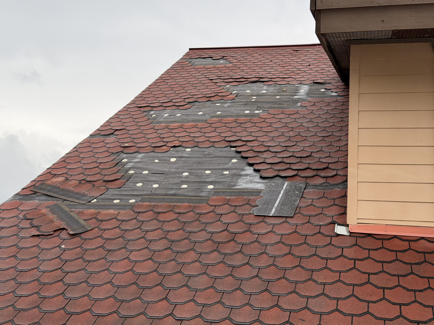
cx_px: 217
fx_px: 602
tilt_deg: +11.2
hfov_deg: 39.7
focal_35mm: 48
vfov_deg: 30.3
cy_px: 162
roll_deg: -2.6
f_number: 1.78
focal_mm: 6.76
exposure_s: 1/3891
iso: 100
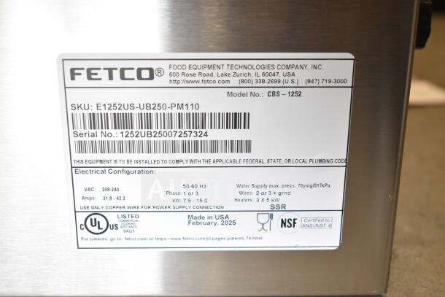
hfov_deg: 37.8
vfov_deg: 25.8
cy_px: 148
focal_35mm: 52
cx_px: 222
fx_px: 649
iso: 1600
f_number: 4.5
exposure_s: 1/80
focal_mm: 35
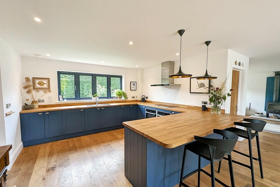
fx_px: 109
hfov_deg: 104.2
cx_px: 137
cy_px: 96
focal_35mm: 14
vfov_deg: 81.2
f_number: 2.2
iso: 46
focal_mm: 1.9
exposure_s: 1/33
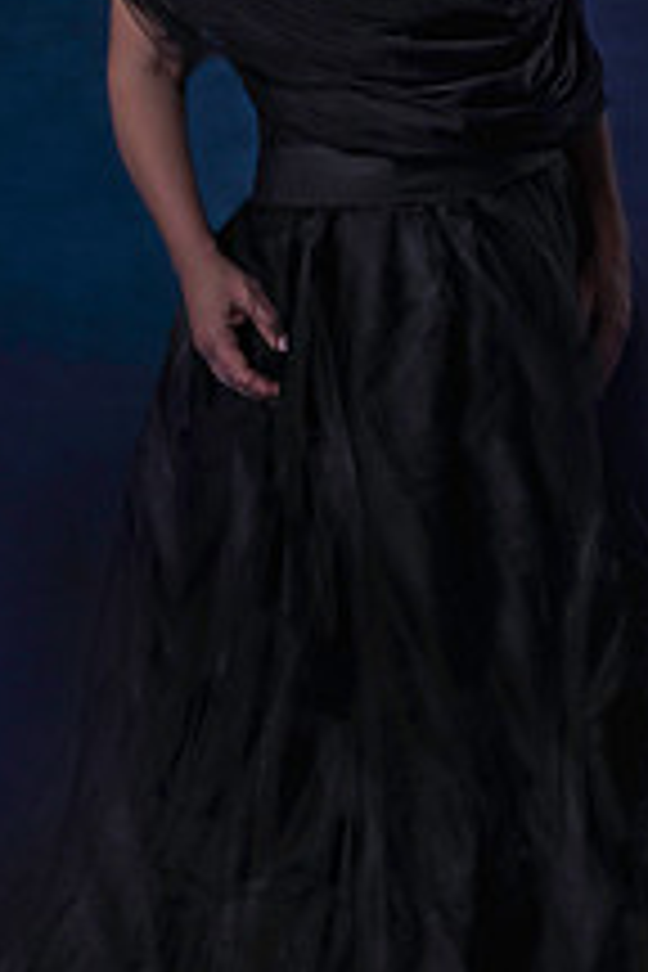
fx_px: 1350
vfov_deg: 39.0
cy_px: 297
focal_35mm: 50
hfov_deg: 27.0
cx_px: 342
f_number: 9
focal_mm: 24
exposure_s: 1/160
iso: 200
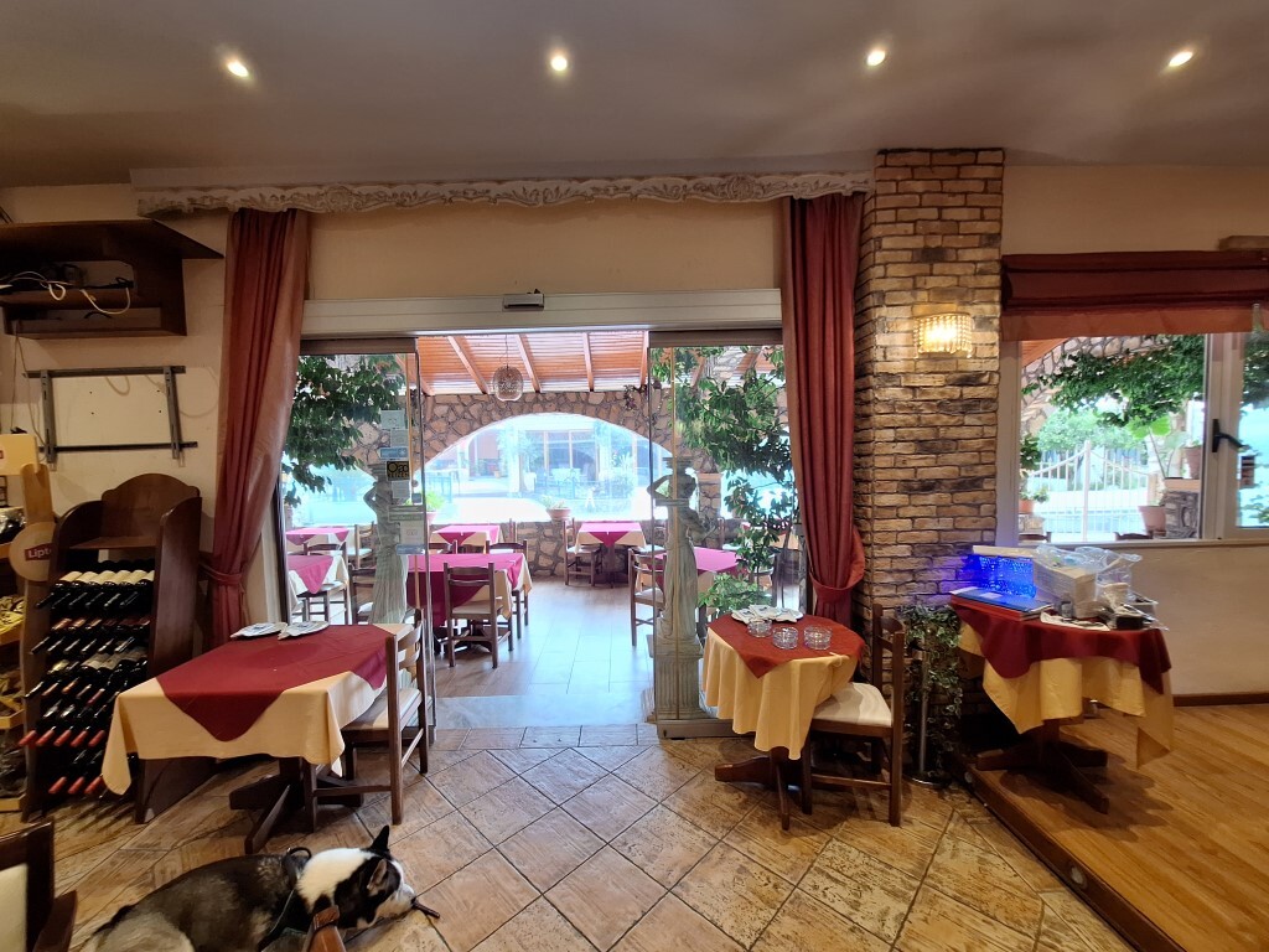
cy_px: 476
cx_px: 634
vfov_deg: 89.9
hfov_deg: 106.2
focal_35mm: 13
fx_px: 477
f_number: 2.2
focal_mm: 1.74
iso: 80
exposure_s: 1/50
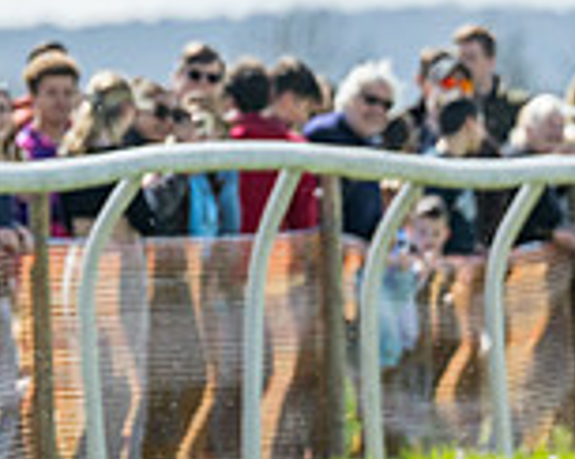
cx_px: -147
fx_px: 19172
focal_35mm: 1128
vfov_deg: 1.4
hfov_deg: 1.7
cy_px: 395
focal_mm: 200
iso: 400
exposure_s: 1/4000
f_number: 4
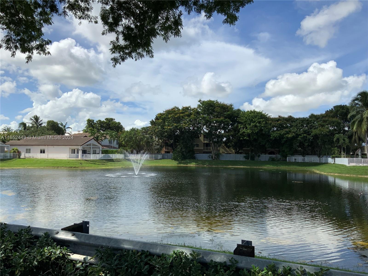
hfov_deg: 61.7
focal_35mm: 29
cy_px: 138
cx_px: 184
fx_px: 308
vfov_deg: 48.2
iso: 16
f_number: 1.8
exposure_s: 1/2801
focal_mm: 3
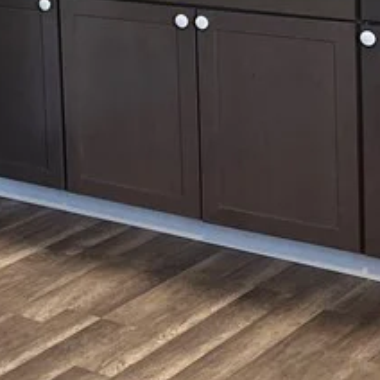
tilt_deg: -4.3
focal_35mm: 111
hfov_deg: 14.7
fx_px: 1379
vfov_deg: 14.9
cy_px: -142
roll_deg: +2.3
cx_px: -177
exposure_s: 1/60
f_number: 1.5
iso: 200
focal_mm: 5.7
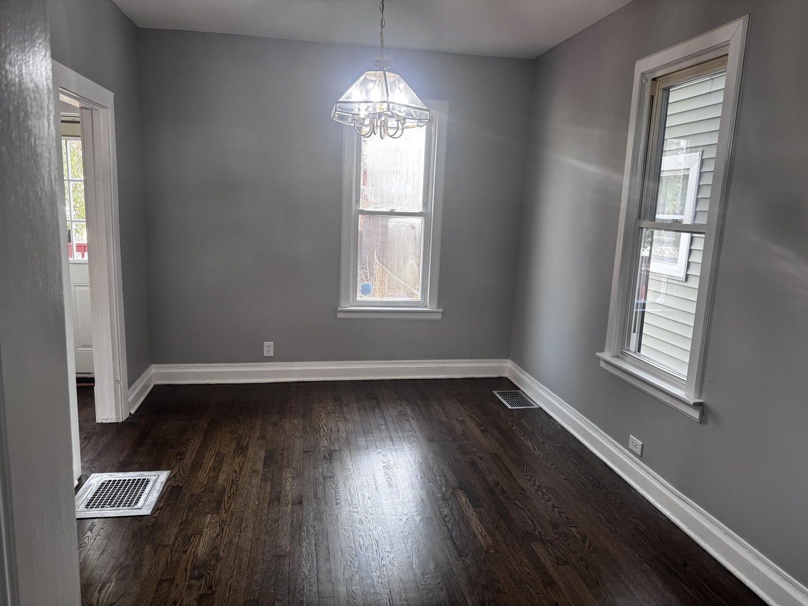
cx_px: 404
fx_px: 560
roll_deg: -1.7
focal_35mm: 24
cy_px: 303
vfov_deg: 56.8
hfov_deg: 71.6
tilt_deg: -9.5
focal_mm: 6.76
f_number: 1.78
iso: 125
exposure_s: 1/120
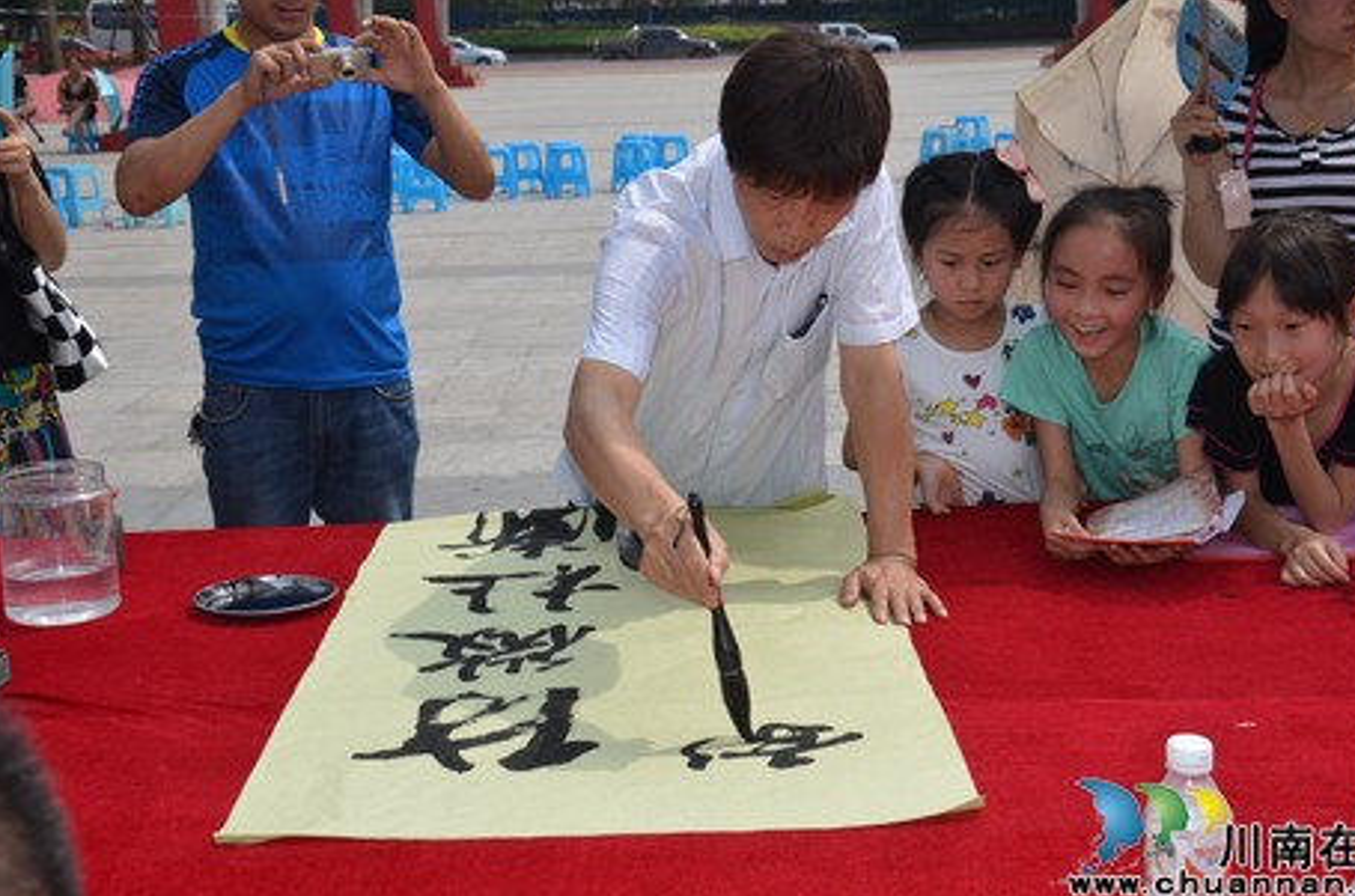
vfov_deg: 24.1
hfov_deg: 35.7
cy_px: 418
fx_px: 2103
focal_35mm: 56
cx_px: 709
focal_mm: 34
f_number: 7.1
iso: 100
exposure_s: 1/250
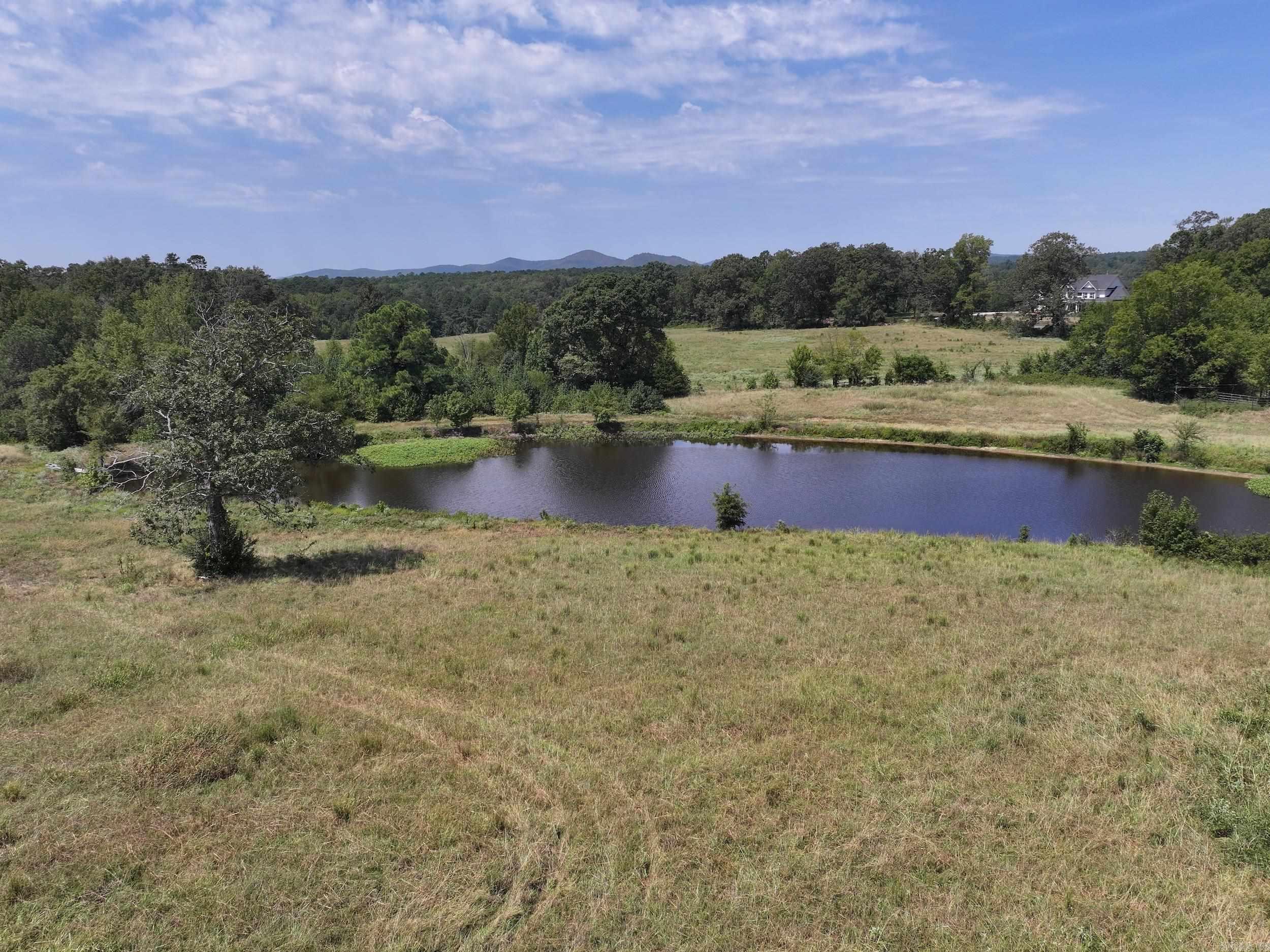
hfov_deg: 71.6
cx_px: 635
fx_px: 880
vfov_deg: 56.8
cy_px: 476
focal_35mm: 24
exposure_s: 1/2000
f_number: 2.8
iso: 100
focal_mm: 12.29
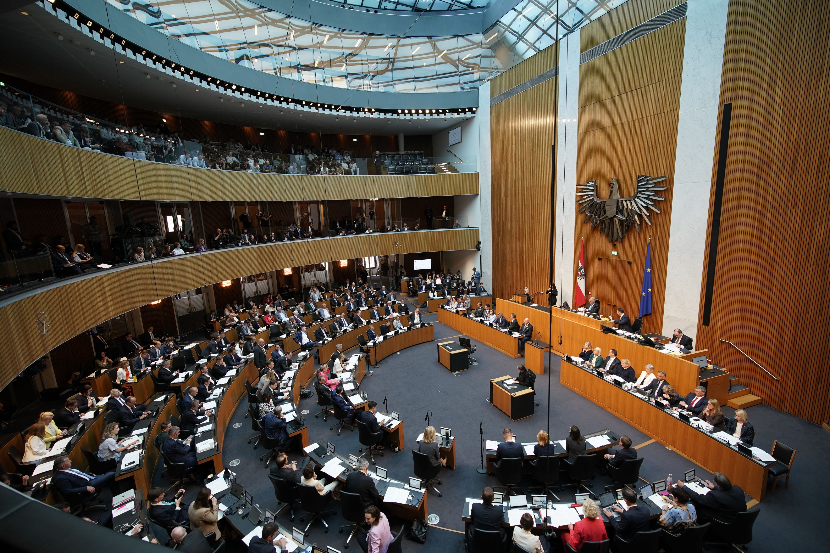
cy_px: 276
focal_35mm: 16
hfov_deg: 96.7
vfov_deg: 73.7
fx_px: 369
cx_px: 415
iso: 640
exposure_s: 1/100
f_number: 4
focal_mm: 16
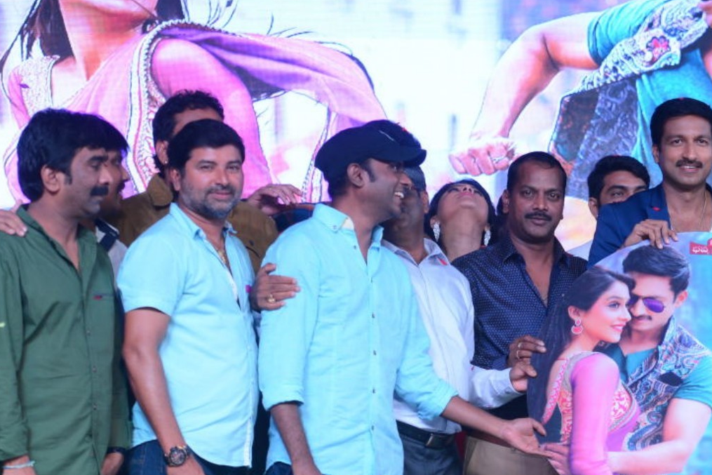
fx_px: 3066
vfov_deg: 8.8
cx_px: 684
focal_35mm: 155
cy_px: 394
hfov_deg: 13.1
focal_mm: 70
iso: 800
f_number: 7.1
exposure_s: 1/160
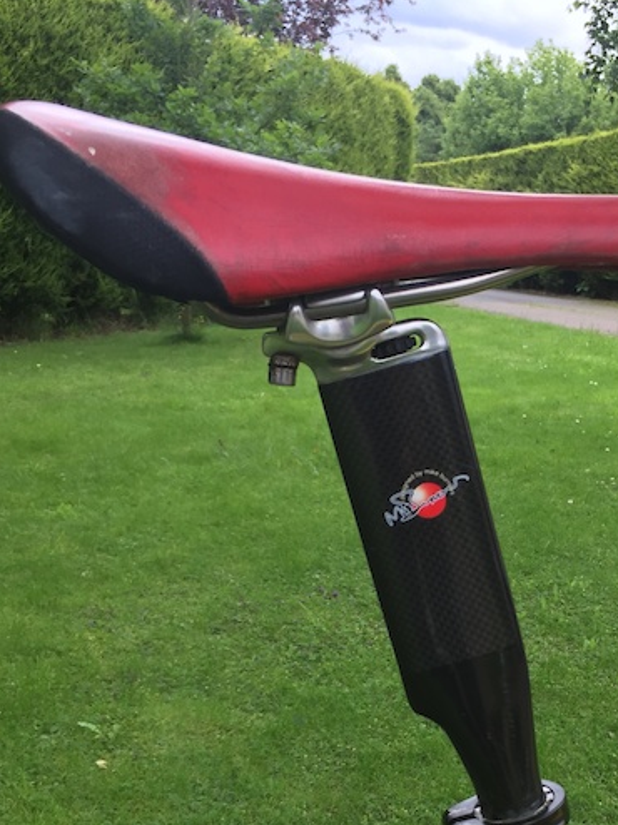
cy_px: 666
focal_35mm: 47
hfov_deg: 30.5
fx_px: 1120
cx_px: 446
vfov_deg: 38.8
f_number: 2.2
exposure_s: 1/187
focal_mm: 4.15
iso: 32
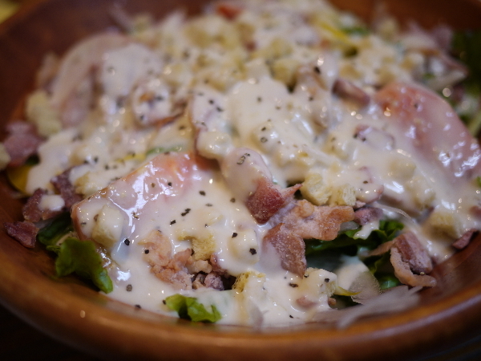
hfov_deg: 46.8
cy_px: 180
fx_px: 556
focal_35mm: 40
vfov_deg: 36.0
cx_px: 240
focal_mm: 20
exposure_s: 1/80
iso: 100
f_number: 1.7
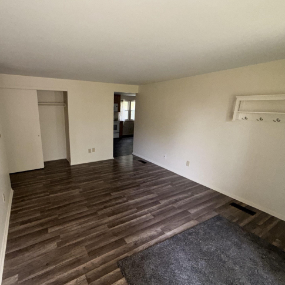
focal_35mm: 17
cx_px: 110
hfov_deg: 82.7
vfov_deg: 84.0
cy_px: 143
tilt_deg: -13.1
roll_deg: -0.1
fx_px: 158
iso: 200
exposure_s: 1/60
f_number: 2.2
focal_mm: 2.22
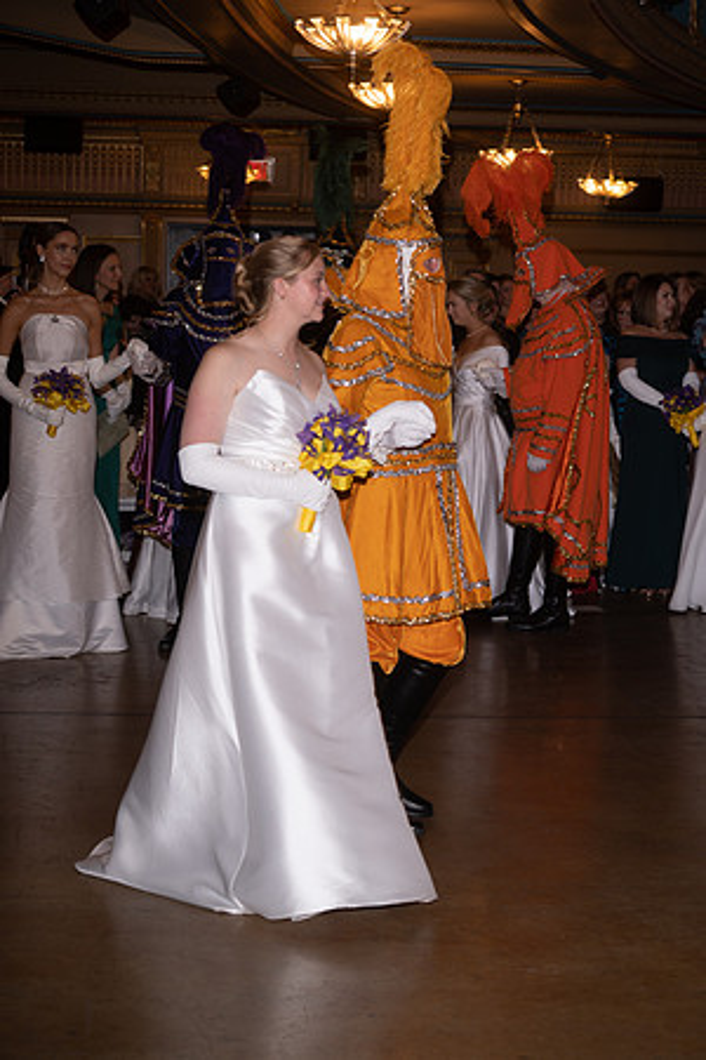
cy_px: 530
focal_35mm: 73
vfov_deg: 27.7
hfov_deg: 18.7
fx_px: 2147
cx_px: 353
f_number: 5
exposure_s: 1/60
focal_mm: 73
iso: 320
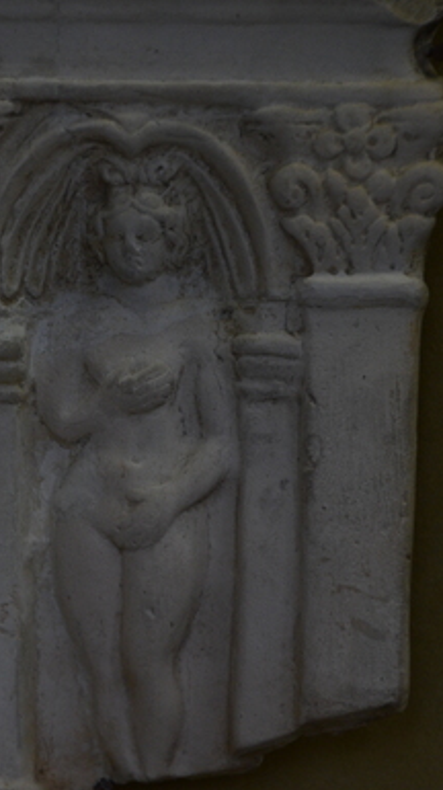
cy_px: 507
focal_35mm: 474
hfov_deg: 2.6
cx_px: 103
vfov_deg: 4.6
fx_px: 9916
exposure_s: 1/320
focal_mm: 175
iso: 1000
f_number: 6
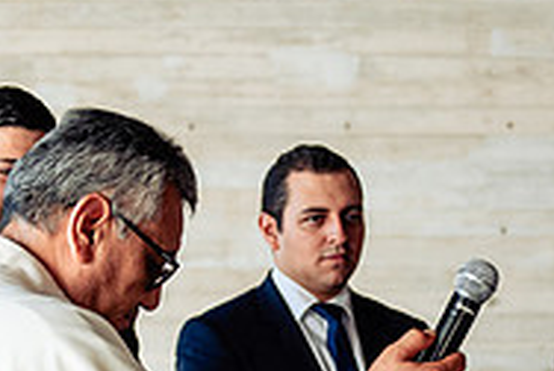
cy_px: 479
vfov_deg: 8.6
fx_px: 2420
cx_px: 476
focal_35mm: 157
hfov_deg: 13.0
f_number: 3.2
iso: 500
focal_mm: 48
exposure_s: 1/400
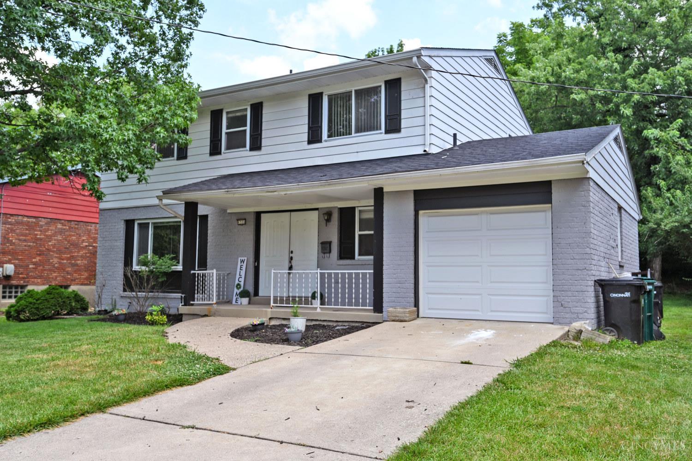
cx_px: 346
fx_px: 577
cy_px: 230
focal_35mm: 30
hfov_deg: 61.9
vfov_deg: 43.6
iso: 125
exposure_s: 1/250
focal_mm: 30
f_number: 5.6
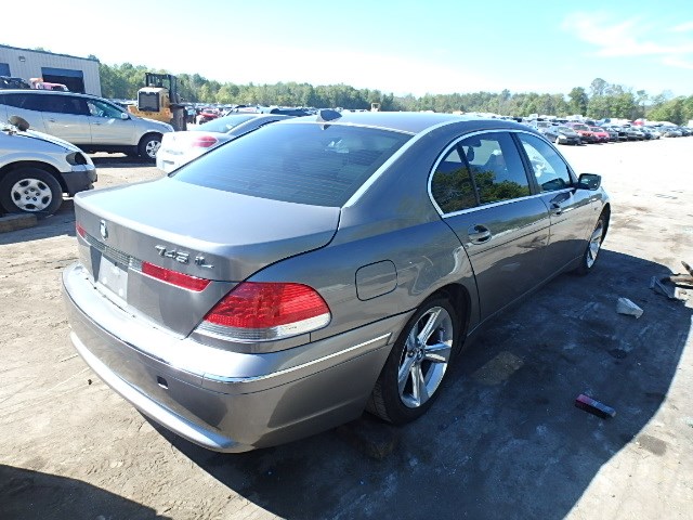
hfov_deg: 79.0
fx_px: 420
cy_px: 260
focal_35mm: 21
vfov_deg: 63.4
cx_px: 346
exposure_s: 1/320
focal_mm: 3.7
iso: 125
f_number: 3.5
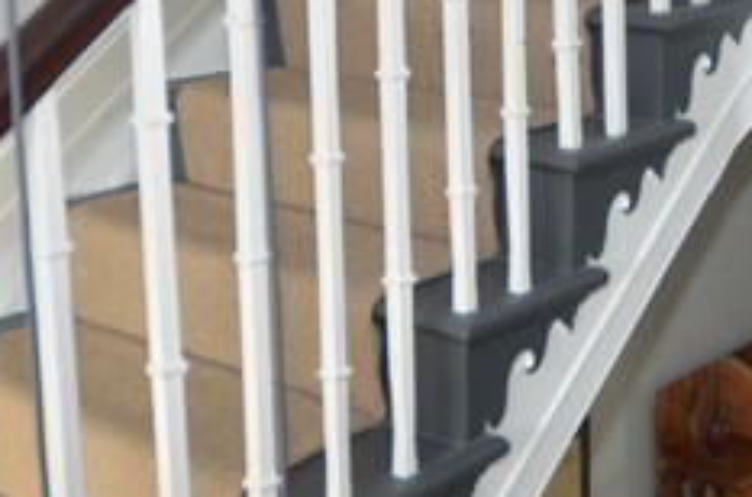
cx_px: 655
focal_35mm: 66
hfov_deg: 29.5
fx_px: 1375
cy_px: -48
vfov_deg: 19.6
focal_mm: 10
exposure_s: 1/60
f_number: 4
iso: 200
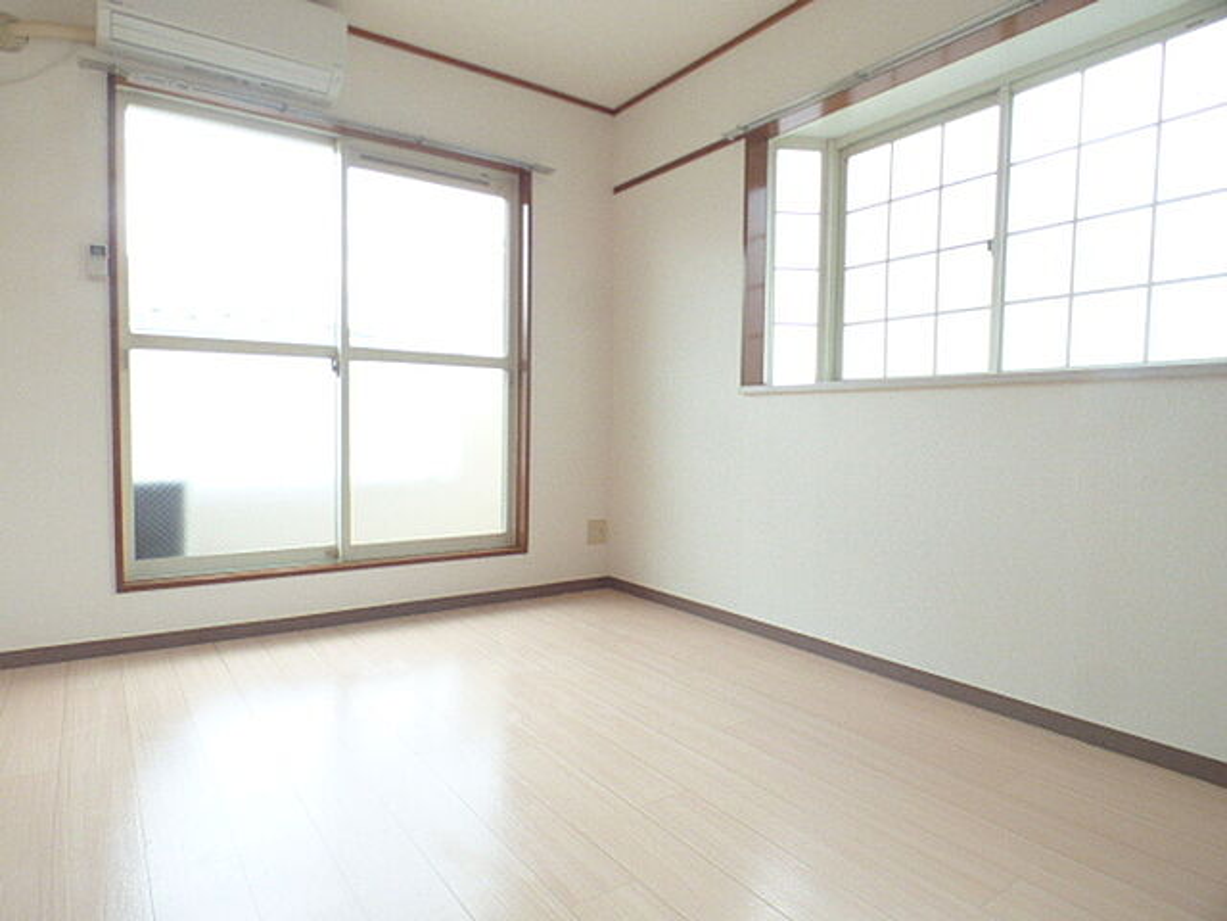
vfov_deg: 66.0
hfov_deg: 81.7
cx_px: 614
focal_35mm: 20
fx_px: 709
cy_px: 460
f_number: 5
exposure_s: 1/60
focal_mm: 3.58
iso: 200
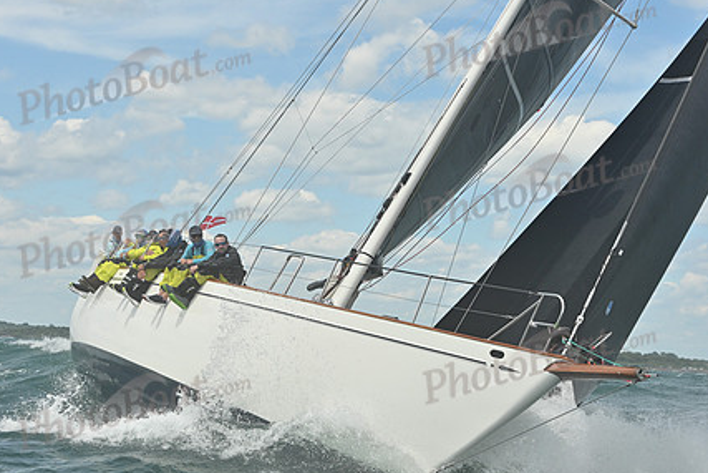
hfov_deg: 21.5
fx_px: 1869
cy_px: 298
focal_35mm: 95
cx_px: 338
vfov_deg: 14.4
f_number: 9
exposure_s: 1/1250
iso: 320
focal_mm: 70
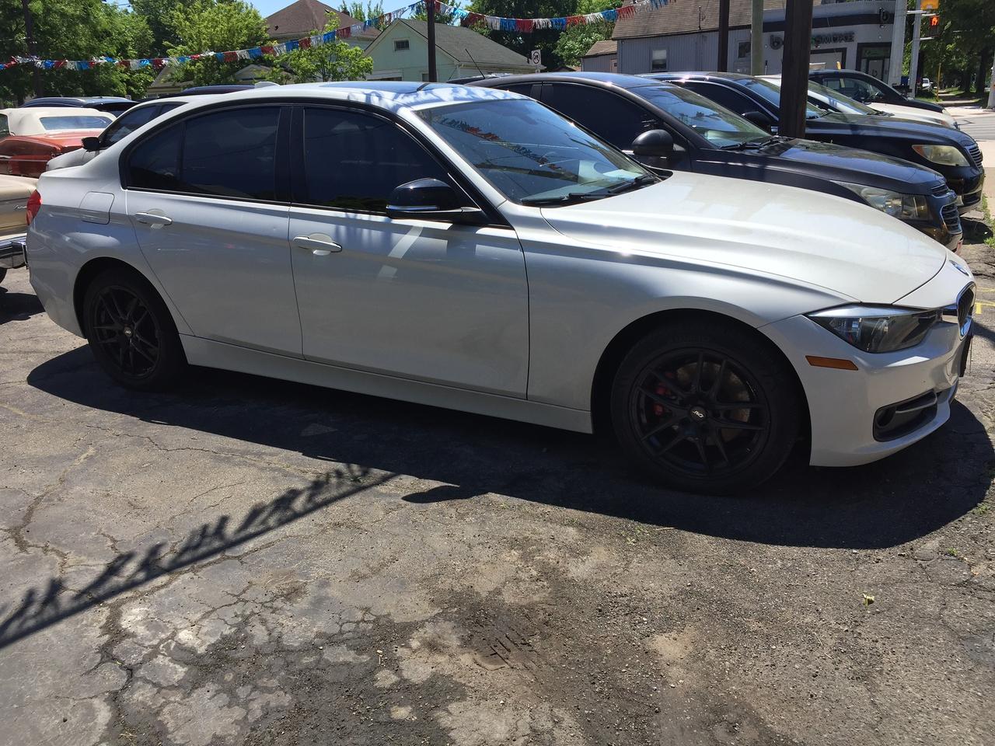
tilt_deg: -17.2
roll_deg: +1.6
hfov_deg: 61.7
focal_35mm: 29
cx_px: 498
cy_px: 373
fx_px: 834
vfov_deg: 48.2
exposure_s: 1/1647
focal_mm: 4.15
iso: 32
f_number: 2.2
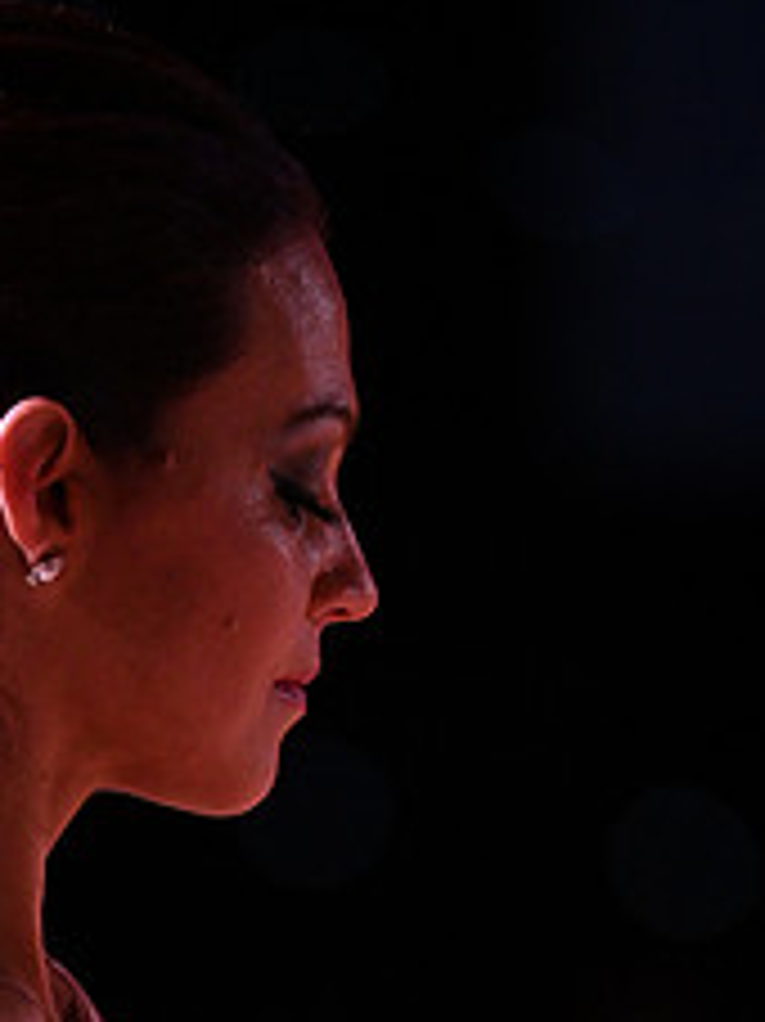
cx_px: 245
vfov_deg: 2.4
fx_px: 23949
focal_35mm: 812
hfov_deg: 1.8
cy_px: 1265
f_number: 5.3
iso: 3200
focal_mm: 330
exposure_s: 1/320
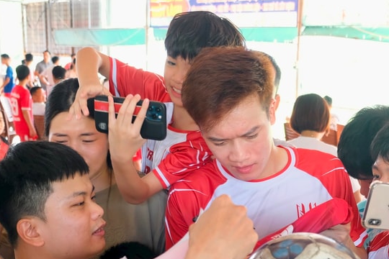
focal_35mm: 45
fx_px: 486
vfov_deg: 29.5
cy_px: 186
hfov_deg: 43.1
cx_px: 253
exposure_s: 1/100
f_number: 2.8
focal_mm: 18
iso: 800
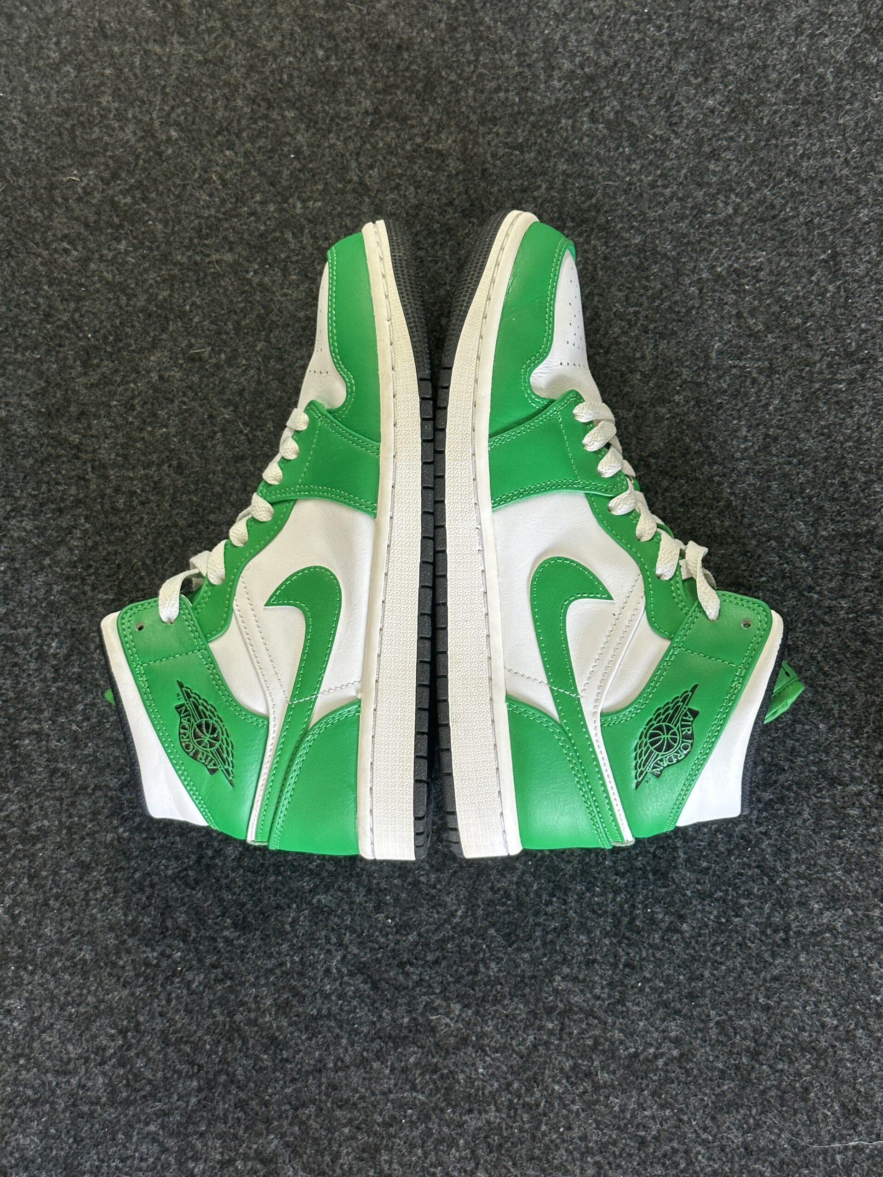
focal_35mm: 48
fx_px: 1633
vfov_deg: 39.7
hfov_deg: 30.3
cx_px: 442
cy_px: 588
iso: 160
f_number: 1.78
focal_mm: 6.86
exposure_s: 1/50
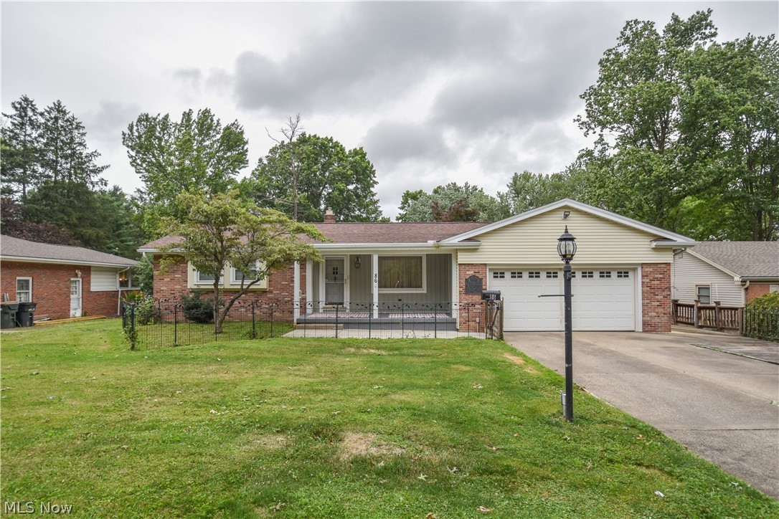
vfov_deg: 63.2
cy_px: 260
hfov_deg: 85.4
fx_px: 422
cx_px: 390
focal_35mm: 20
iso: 100
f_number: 5.6
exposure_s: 1/125
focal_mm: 13
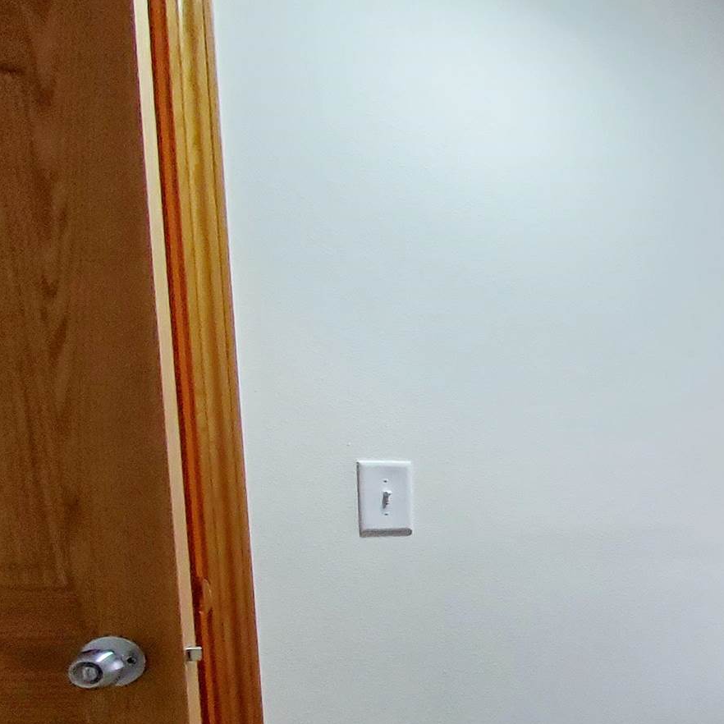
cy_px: 576
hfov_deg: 28.3
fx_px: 947
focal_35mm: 40
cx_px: 1075
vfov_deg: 40.2
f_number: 2.2
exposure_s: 1/60.2
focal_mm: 1.8
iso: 125
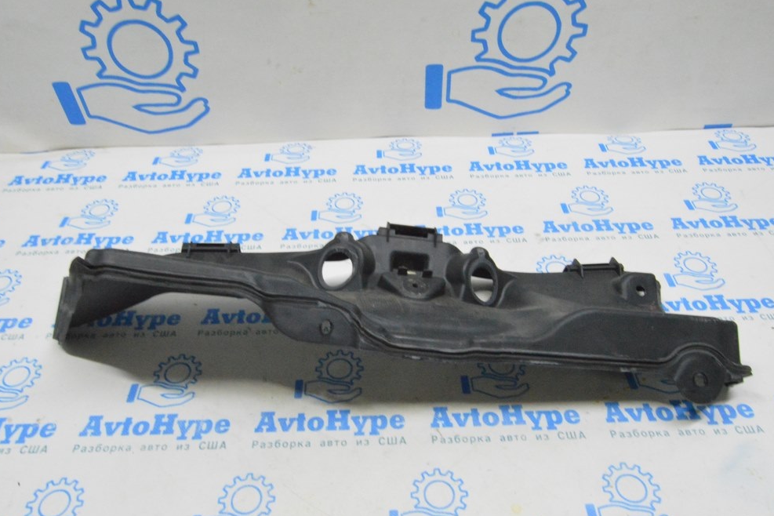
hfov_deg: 65.5
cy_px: 253
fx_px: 602
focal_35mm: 28
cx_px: 379
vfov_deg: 46.4
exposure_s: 1/20
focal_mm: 18
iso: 6400
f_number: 20
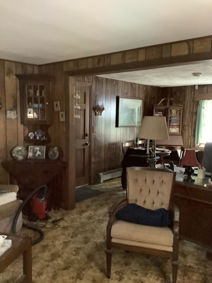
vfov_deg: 58.4
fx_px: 253
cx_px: 106
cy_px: 142
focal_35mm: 31
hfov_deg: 45.4
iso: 640
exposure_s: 1/20
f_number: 2.4
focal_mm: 3.3
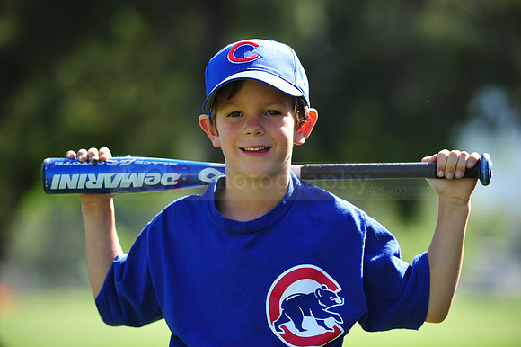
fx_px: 2893
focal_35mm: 200
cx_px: 260
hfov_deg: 10.3
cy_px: 174
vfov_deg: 6.9
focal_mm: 200
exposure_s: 1/500
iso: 200
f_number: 4.5
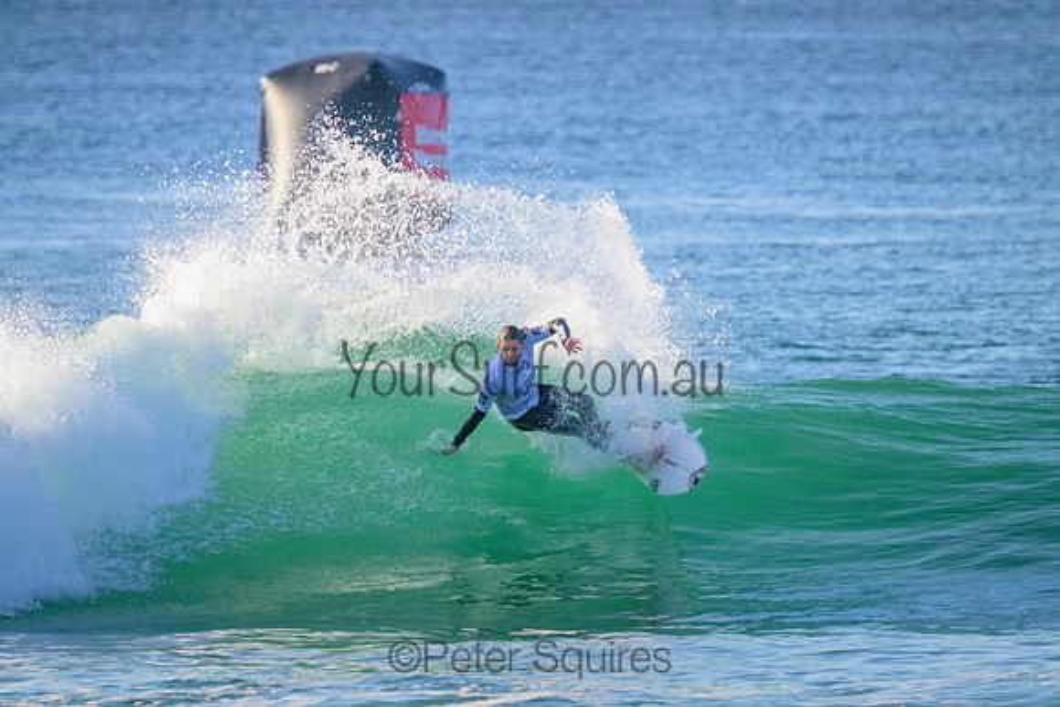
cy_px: 354
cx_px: 530
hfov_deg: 2.6
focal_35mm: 800
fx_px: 23560
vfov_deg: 1.7
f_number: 11
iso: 2800
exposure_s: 1/2000
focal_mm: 800
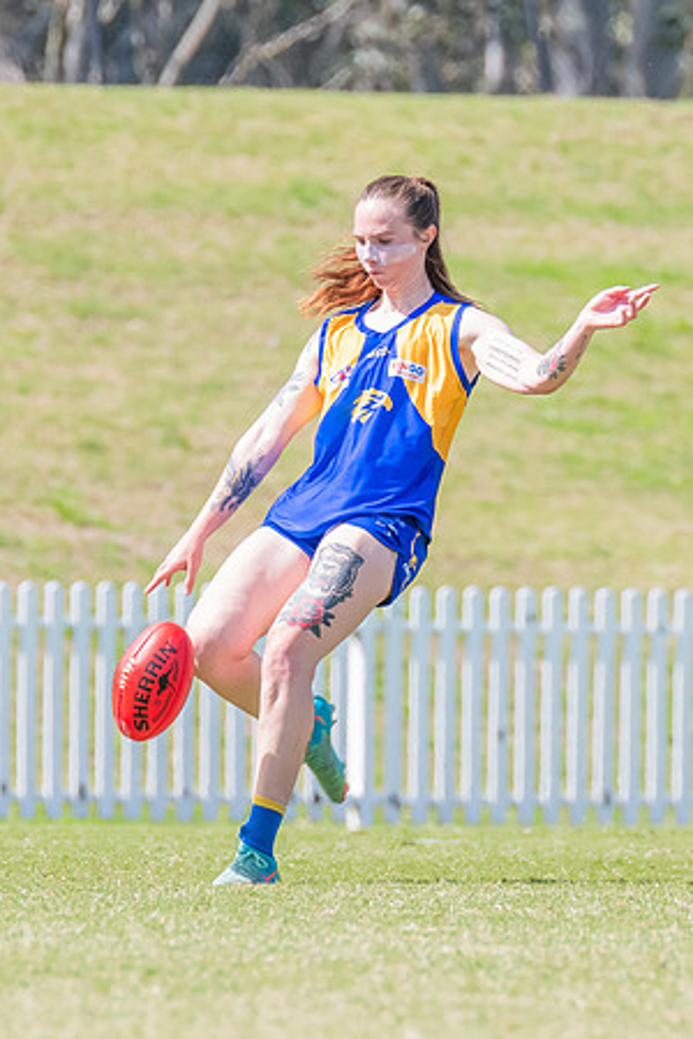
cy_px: 342
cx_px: 391
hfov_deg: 1.4
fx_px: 29056
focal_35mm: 1006
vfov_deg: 2.0
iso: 800
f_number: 9
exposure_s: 1/1250
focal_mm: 420
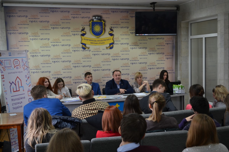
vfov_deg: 28.1
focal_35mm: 48
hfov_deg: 41.1
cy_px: 76
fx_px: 305
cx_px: 114
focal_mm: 32
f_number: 4.8
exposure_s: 1/25
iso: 400
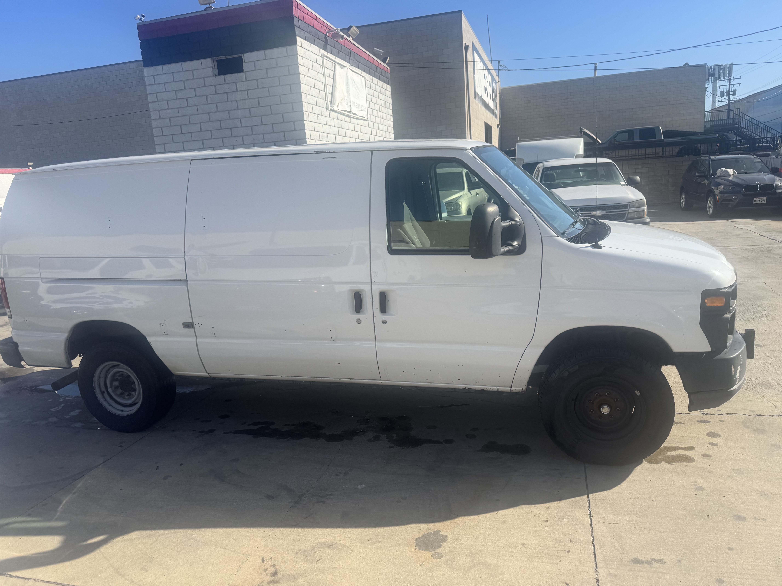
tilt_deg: -10.7
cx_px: 391
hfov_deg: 71.6
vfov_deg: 56.8
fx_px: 542
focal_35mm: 24
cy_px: 293
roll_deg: +5.7
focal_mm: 6.76
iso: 80
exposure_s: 1/4049
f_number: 1.78
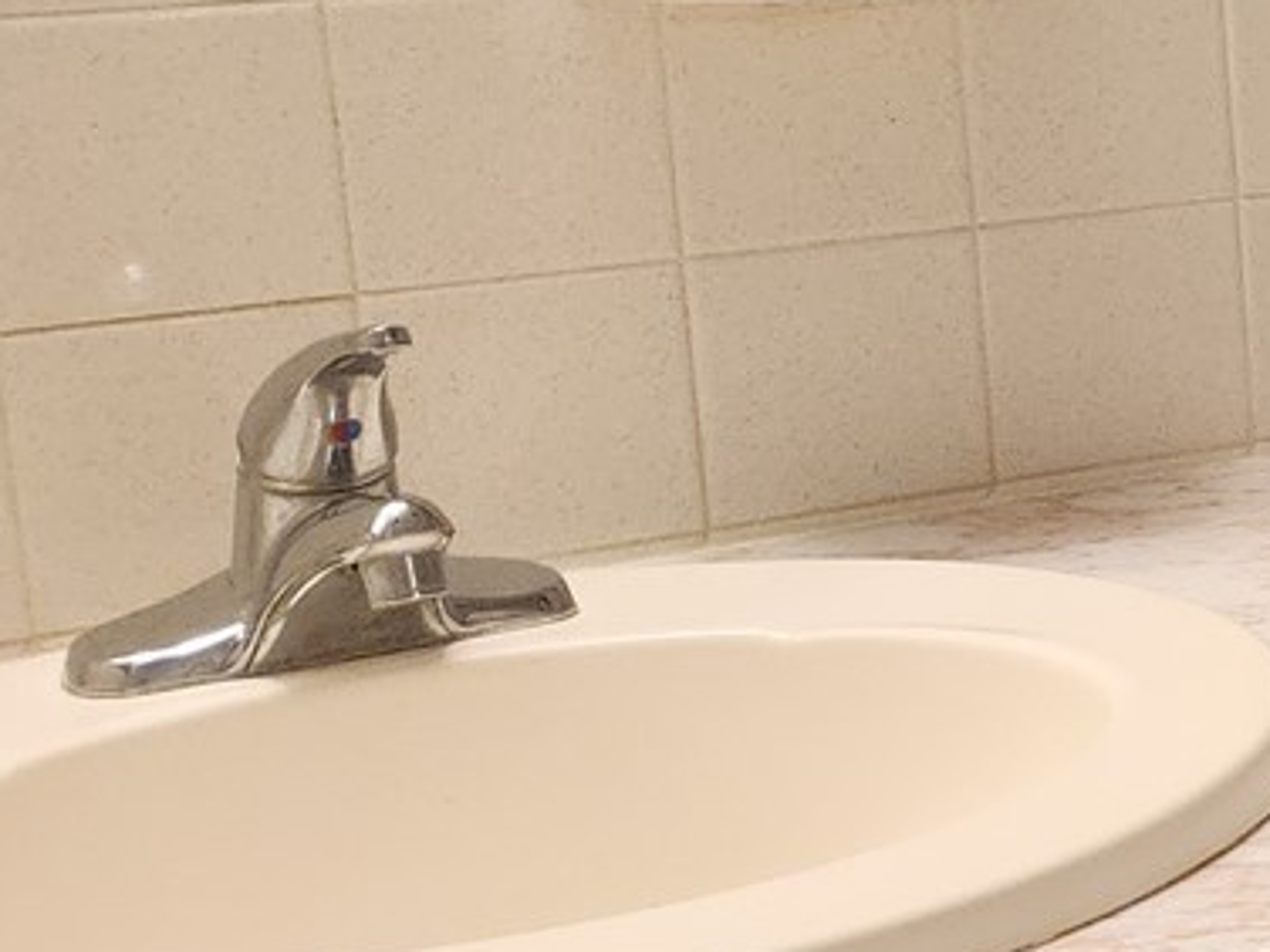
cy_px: 317
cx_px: 2584
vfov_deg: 15.1
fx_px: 3595
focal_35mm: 98
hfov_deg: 15.6
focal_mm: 5.4
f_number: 1.8
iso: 400
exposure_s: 1/120
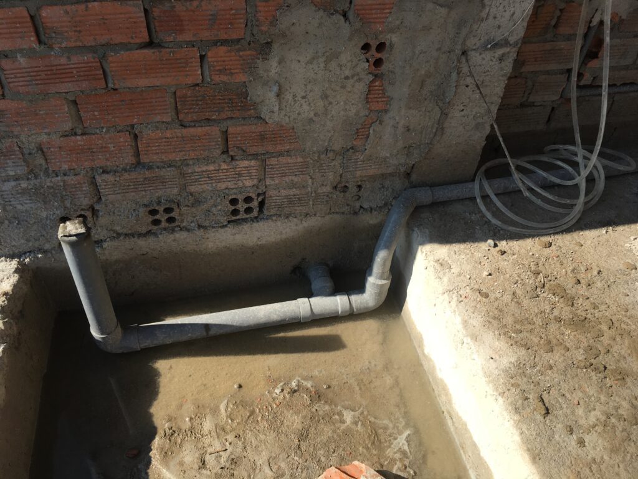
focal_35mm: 29
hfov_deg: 61.7
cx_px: 319
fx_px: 534
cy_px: 240
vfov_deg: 48.2
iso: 25
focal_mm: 4.15
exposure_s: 1/916
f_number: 2.2
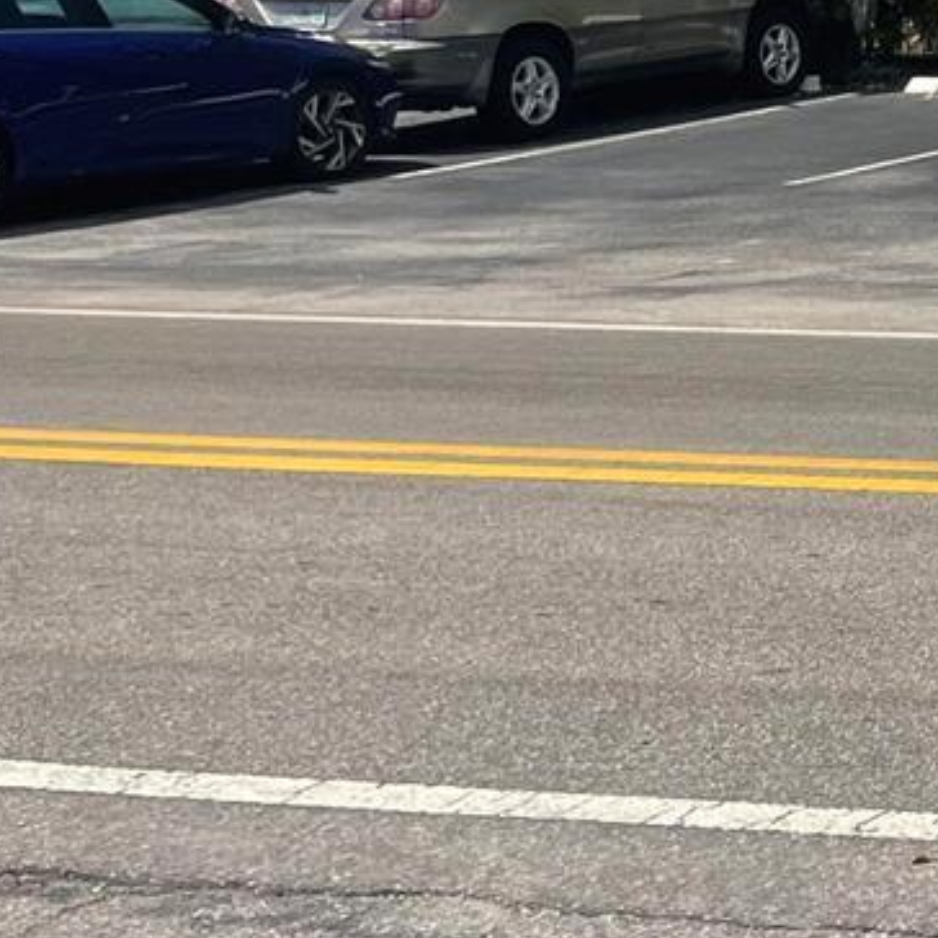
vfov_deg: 17.6
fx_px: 2974
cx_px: 2046
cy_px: 82
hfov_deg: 14.1
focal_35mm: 97
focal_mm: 5.1
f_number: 1.6
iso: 32
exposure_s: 1/5128
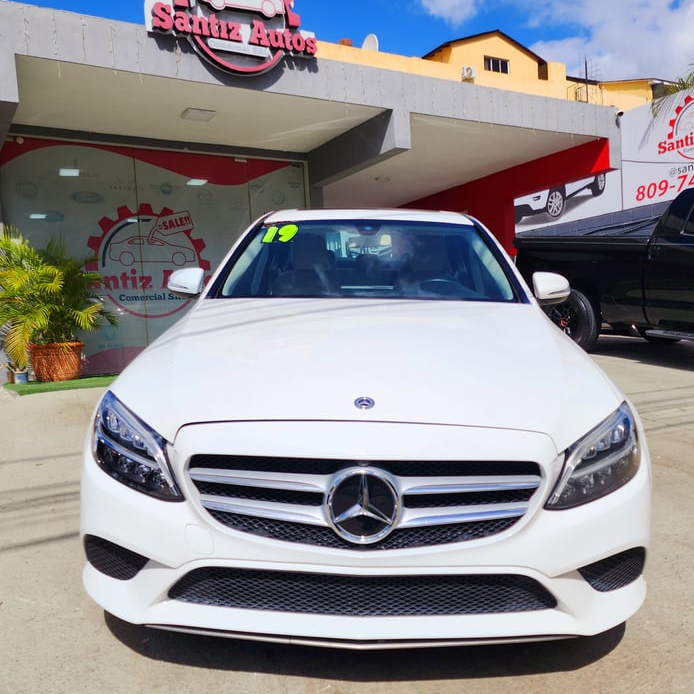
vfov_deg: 54.0
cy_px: 366
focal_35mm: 30
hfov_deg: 54.0
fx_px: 680
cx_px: 352
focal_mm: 6.4
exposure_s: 1/2500
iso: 12
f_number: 1.8
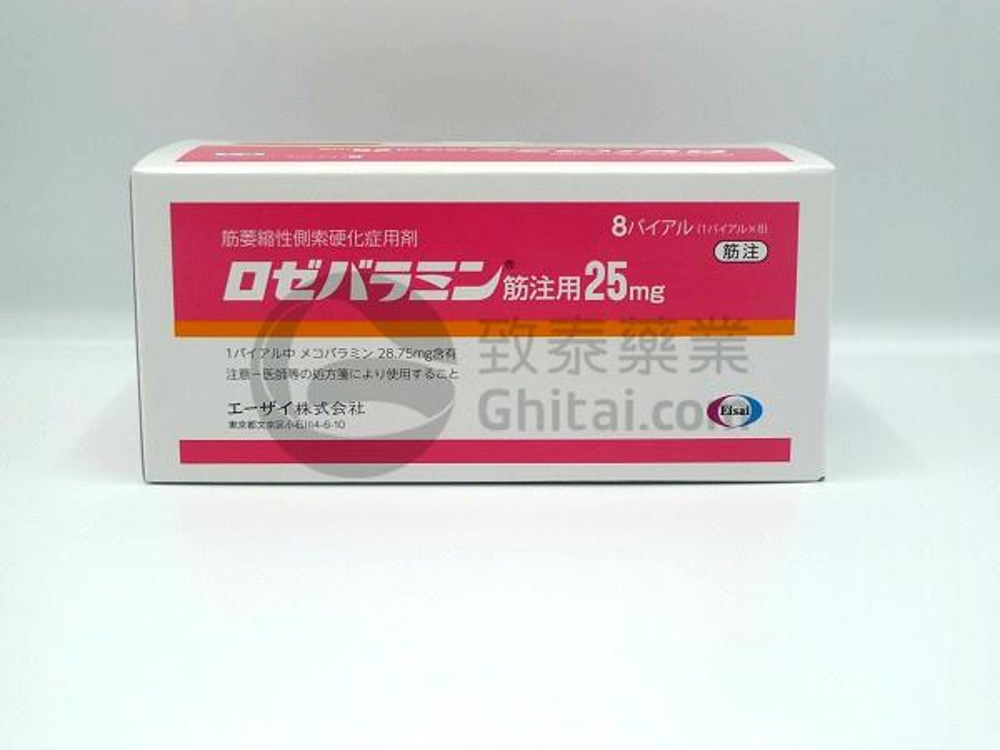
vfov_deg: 24.4
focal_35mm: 60
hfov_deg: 32.2
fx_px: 1733
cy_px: 375
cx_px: 500
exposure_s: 1/125
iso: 80
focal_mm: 12.8
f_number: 2.8
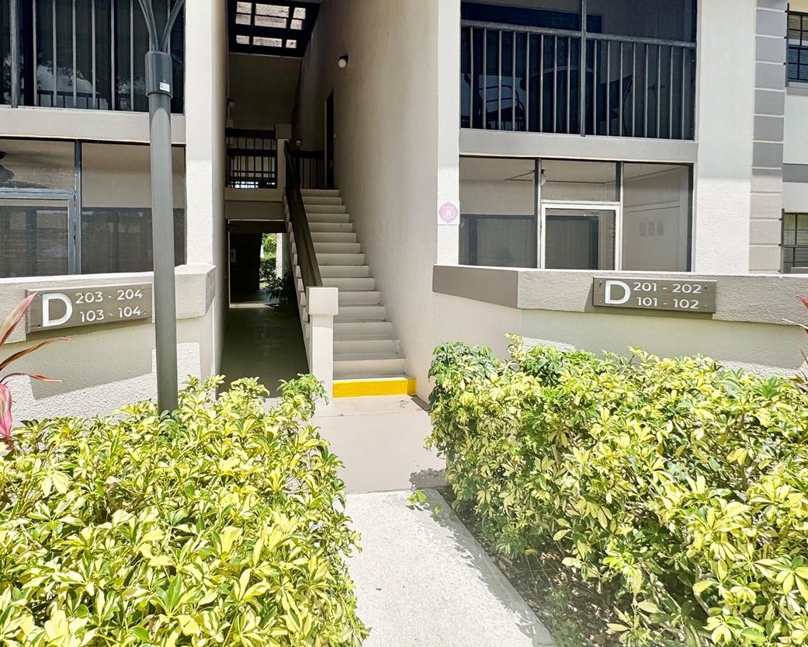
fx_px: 502
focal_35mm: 21
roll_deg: -0.1
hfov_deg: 76.9
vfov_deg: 65.0
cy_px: 265
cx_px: 333
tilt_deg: -2.3
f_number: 2.2
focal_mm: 2.22
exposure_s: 1/1217
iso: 50
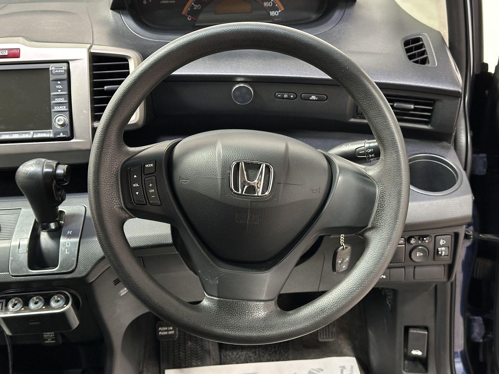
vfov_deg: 30.3
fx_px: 692
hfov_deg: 39.7
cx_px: 250
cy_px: 187
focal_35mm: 48
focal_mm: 6.86
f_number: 1.78
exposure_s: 1/25
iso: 500
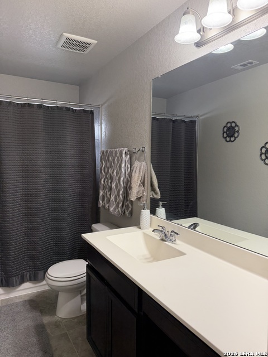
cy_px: 178
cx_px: 134
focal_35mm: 24
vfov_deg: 71.6
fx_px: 248
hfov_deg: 56.8
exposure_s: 1/120
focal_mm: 6.76
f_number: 1.78
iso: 160
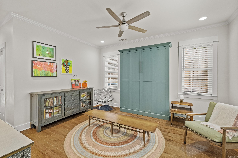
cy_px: 79
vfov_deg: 77.3
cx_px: 119
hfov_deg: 100.4
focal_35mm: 15
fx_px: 99
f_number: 7.1
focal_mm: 10
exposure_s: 1/3
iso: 400
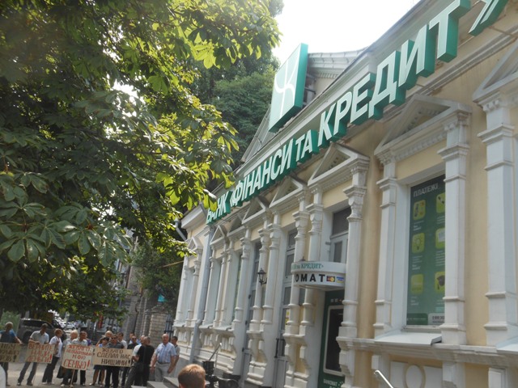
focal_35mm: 33
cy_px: 194
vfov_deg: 42.9
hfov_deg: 55.4
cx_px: 259
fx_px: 494
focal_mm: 6
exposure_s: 1/200
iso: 80
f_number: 3.5
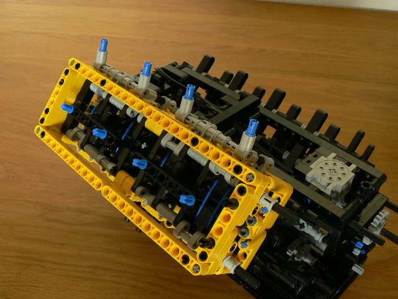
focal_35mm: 37
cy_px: 150
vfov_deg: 38.7
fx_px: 425
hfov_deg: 50.1
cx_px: 199
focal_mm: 6
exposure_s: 1/2
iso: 100
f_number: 4
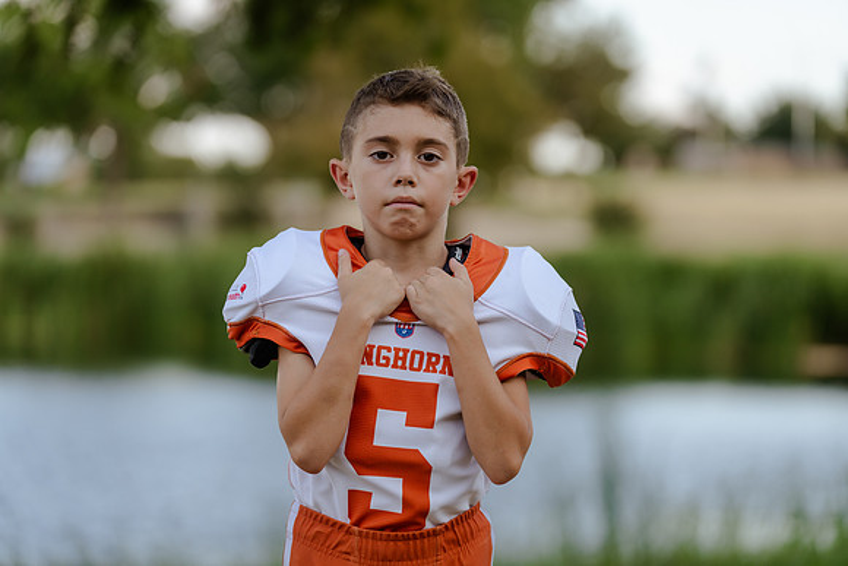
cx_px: 424
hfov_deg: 15.6
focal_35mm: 131
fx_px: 3086
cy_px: 283
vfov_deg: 10.5
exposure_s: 1/320
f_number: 3.2
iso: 125
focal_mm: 131
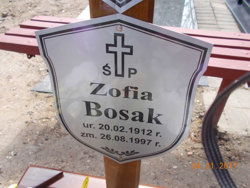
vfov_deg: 46.8
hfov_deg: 60.0
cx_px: 125
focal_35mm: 30
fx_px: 217
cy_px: 94
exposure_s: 1/250
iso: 80
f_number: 3.4
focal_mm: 5.3
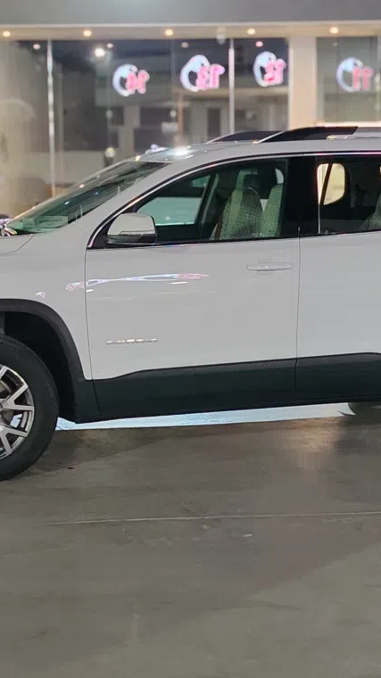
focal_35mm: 69
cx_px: 218
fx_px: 1240
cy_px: 337
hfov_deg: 17.5
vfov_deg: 30.6
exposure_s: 1/25
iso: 890
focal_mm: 5.25
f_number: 4
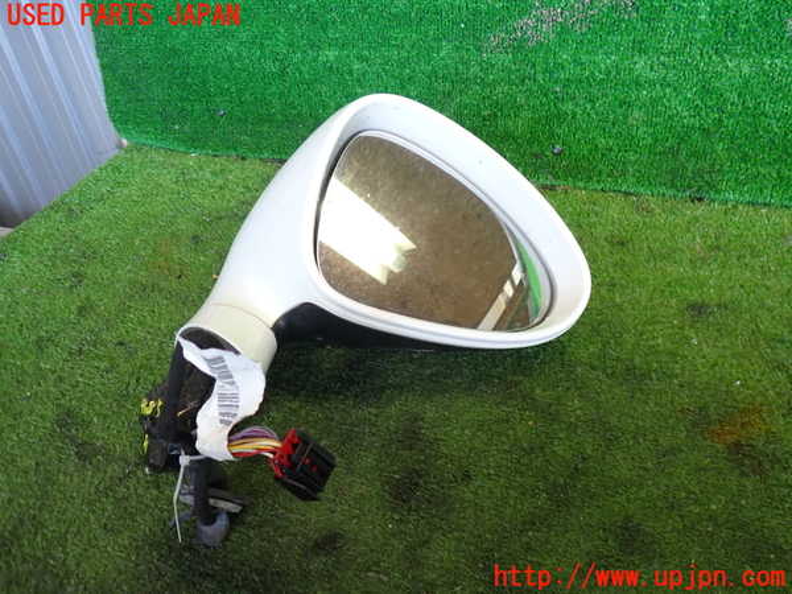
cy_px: 297
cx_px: 396
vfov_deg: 46.8
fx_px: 686
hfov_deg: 60.0
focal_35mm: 30
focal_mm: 5.4
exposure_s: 1/50
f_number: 2.3
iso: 200
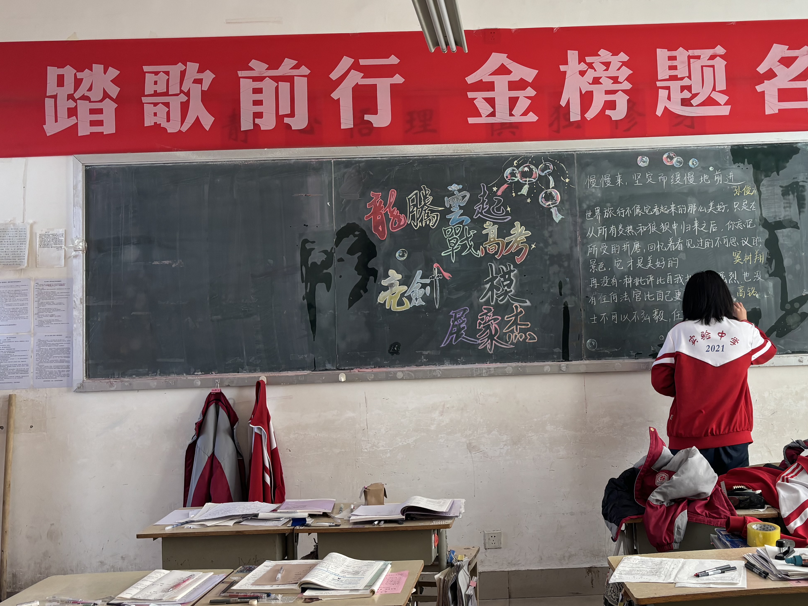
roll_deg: +1.7
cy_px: 250
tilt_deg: +3.8
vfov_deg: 37.6
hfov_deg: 48.4
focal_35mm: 38
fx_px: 887
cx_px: 521
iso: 100
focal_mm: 5.96
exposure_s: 1/121
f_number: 1.6
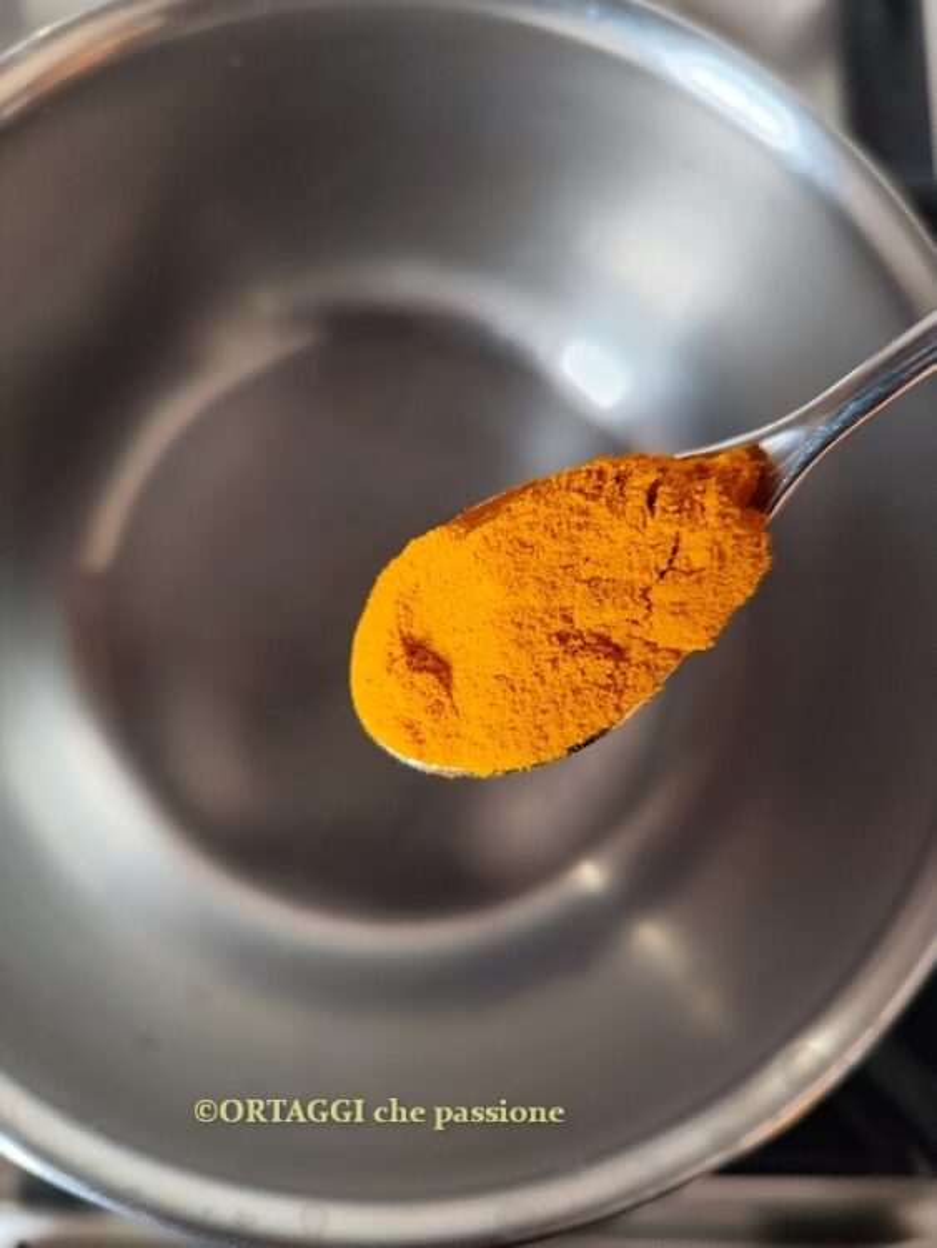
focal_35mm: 23
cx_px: 468
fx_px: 830
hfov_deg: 58.9
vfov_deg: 73.9
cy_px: 624
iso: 400
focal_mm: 6.14
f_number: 1.65
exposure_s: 1/50
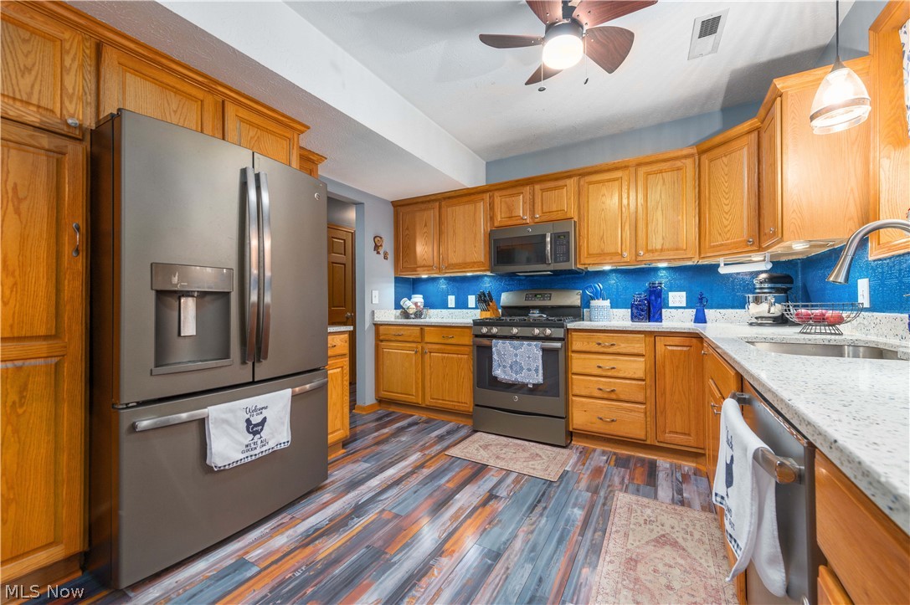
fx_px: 354
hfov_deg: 104.3
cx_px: 455
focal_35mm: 14
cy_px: 302
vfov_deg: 81.1
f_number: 8
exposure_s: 1/60
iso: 320
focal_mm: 14
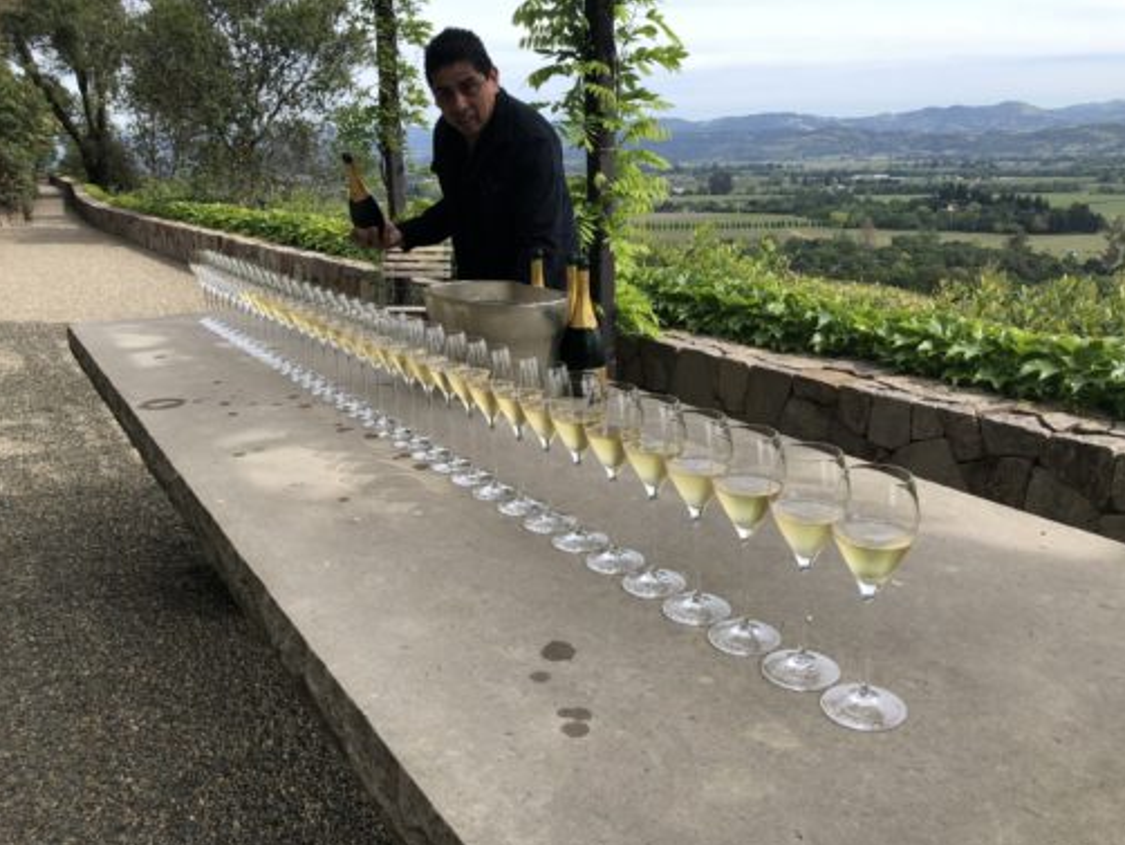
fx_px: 943
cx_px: 560
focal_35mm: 29
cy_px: 435
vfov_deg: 48.3
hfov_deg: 61.6
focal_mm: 3.99
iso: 20
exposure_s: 1/889
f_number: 1.8
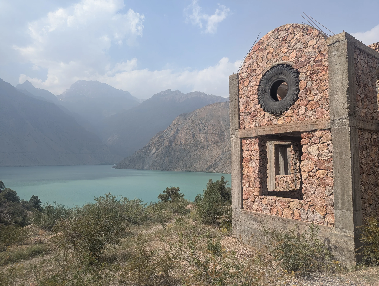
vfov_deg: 56.9
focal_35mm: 24
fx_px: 263
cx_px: 190
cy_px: 143
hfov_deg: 71.5
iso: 44
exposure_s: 1/1715
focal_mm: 6.81
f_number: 1.85
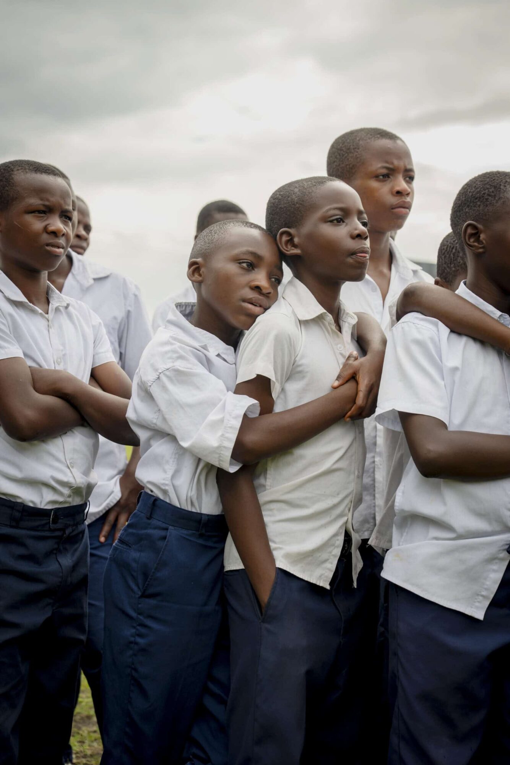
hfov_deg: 19.5
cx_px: 255
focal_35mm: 70
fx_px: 1487
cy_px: 382
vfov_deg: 28.8
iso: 100
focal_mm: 70
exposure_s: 1/250
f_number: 5.6
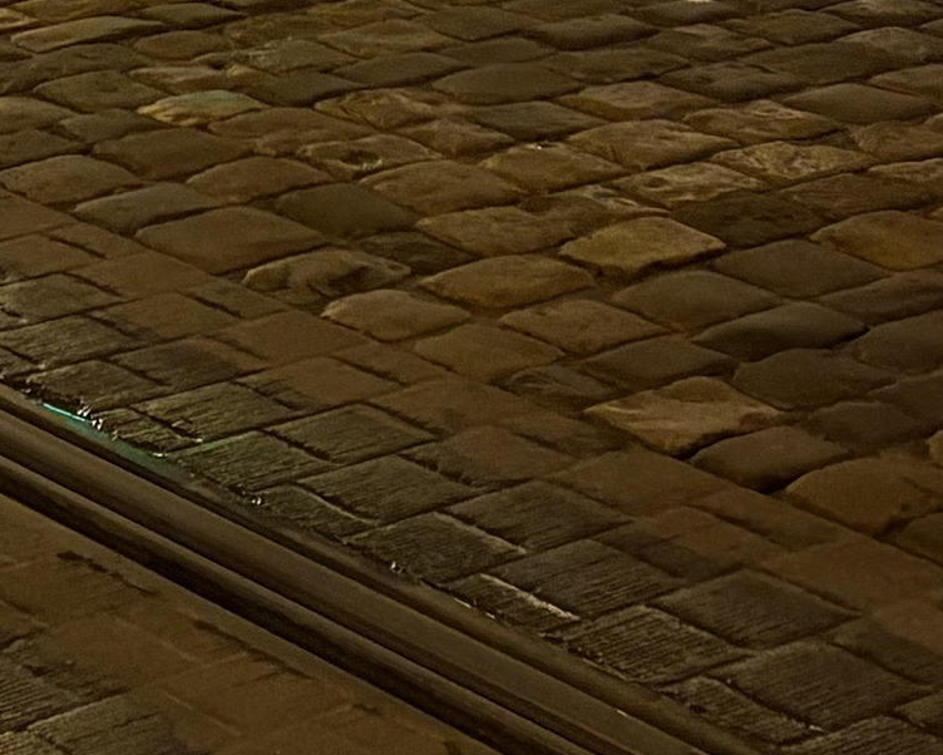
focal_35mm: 135
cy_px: -1037
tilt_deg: +3.5
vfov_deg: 10.0
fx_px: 3769
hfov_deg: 14.1
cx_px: 78
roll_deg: +1.4
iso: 320
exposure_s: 1/50
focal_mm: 5.96
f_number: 1.6
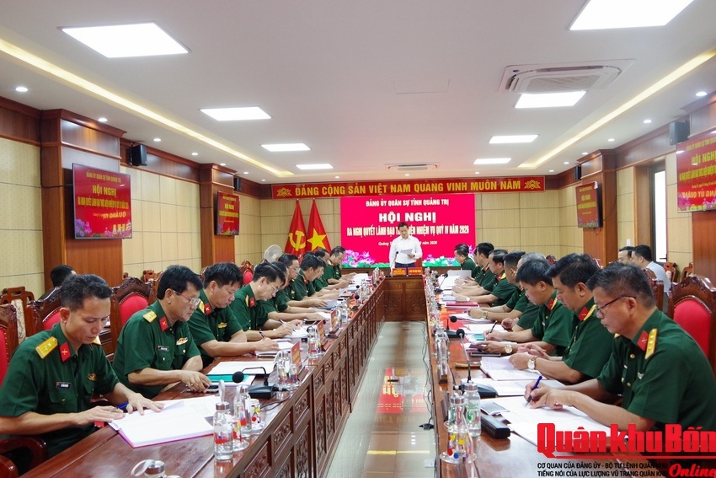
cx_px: 358
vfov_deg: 42.3
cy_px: 239
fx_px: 617
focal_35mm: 31
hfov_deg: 60.3
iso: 3200
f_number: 5.6
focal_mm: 21
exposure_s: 1/100
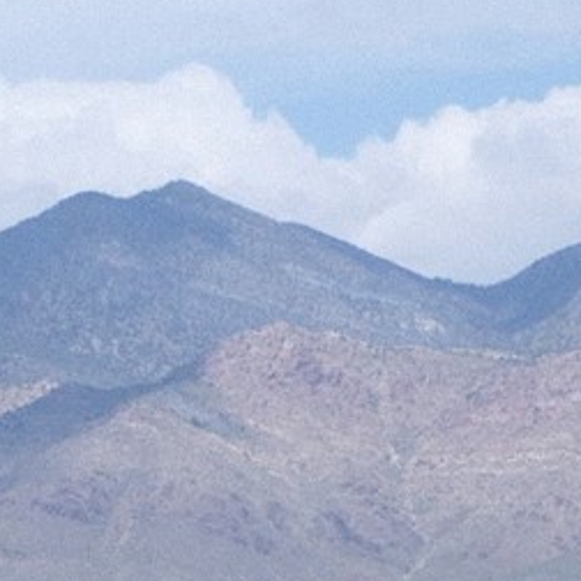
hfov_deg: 4.2
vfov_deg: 4.2
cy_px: 673
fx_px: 7918
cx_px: -325
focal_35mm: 417
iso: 160
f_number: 7.1
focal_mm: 76.3
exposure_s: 1/400
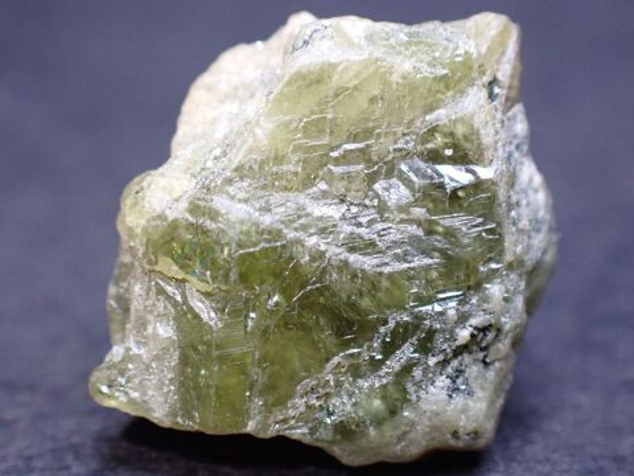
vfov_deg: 14.8
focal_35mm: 100
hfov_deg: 19.6
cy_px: 238
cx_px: 317
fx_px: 1832
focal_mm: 18
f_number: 4.9
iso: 800
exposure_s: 1/100
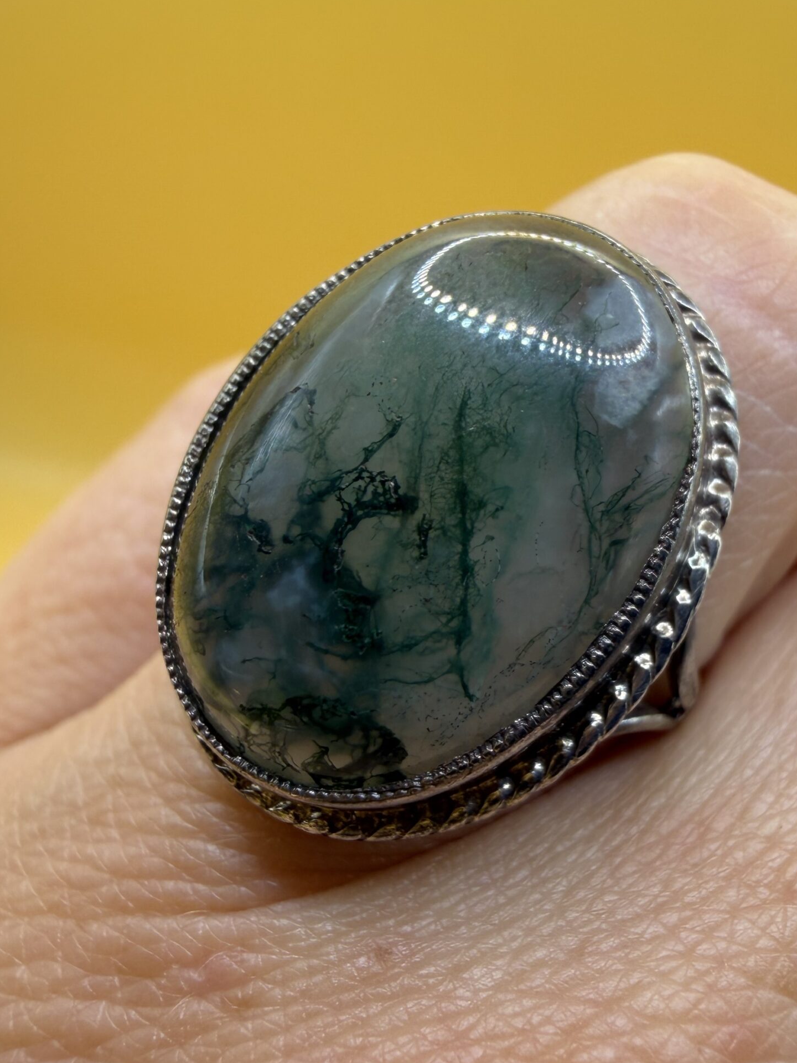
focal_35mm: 32
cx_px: 451
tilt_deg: -34.0
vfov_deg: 56.8
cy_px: 536
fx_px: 982
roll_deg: -14.1
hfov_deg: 44.1
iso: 32
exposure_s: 1/69
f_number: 2.2
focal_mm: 2.22
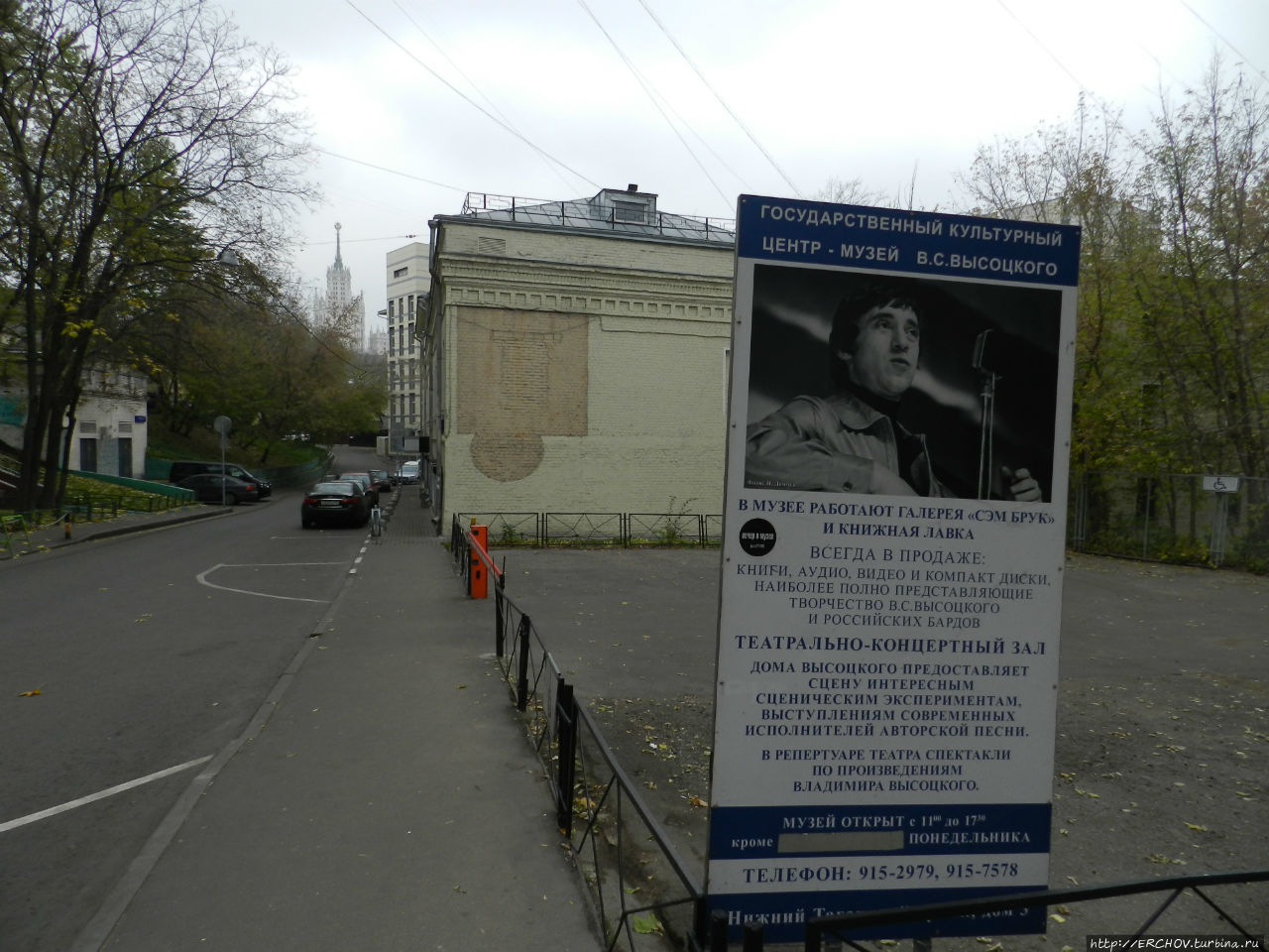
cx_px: 634
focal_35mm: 23
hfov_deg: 73.9
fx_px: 843
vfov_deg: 58.9
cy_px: 476
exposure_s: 1/125
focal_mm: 4
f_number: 3.4
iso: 160
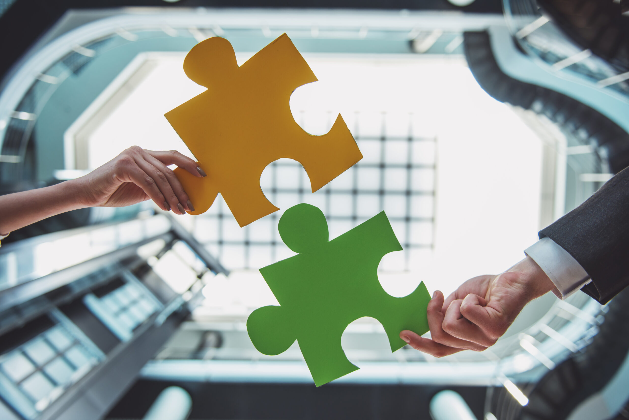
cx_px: 314
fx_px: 507
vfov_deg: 45.0
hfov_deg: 63.6
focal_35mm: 29
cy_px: 210
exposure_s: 1/125
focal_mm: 29
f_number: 3.2
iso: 400
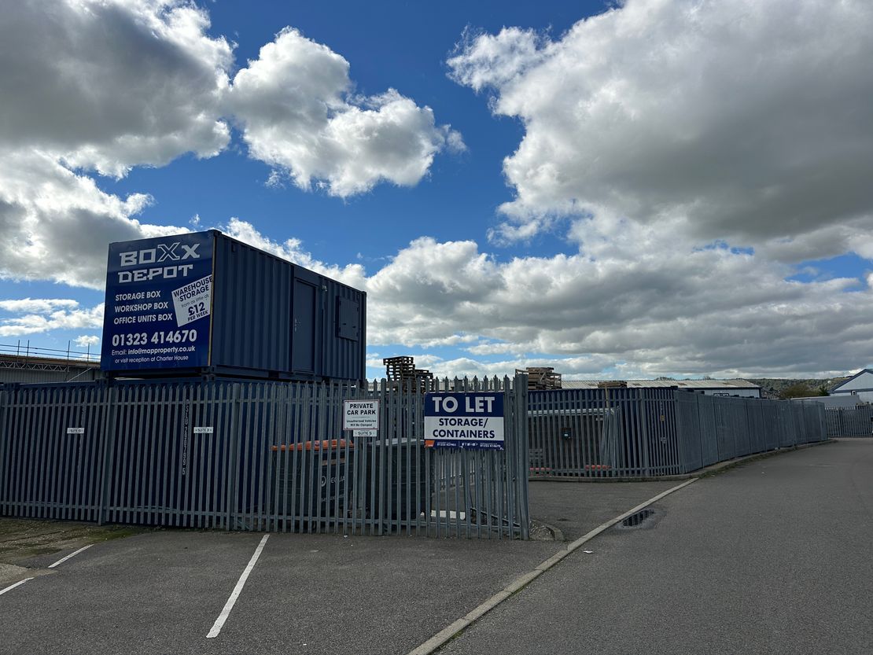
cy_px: 328
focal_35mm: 24
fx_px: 605
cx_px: 436
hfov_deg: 71.6
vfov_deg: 56.8
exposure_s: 1/8197
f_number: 1.78
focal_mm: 6.86
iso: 80
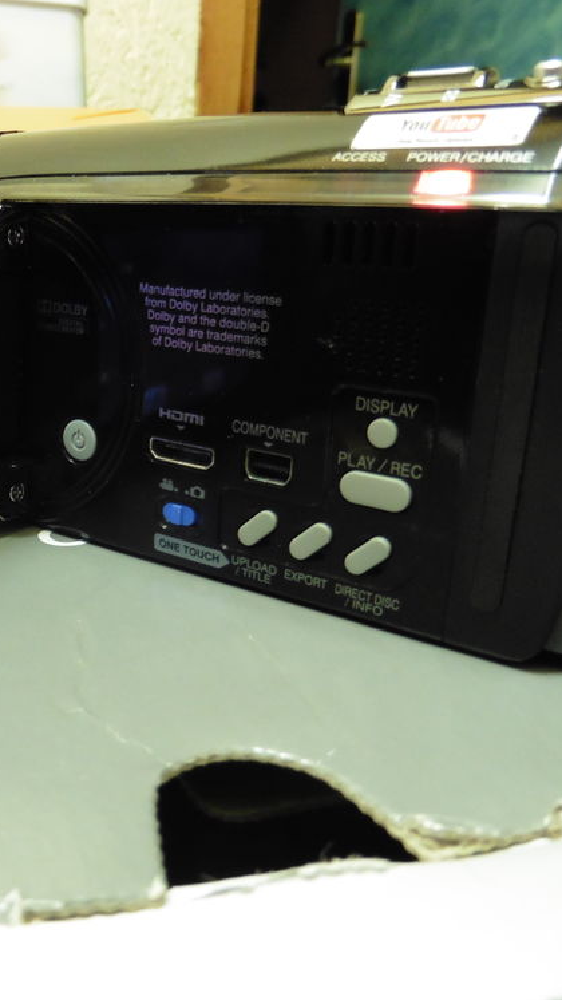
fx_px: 928
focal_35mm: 35
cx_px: 17
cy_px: 501
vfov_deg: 56.6
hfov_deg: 31.5
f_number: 3.3
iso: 400
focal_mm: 4.3
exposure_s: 1/6
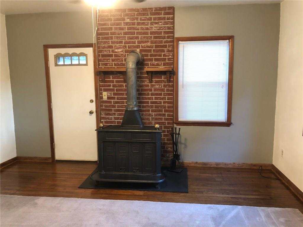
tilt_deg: -7.9
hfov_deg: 63.4
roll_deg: +0.5
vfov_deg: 49.7
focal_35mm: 28
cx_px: 152
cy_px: 114
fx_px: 245
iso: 100
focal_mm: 3.99
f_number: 1.8
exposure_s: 1/15
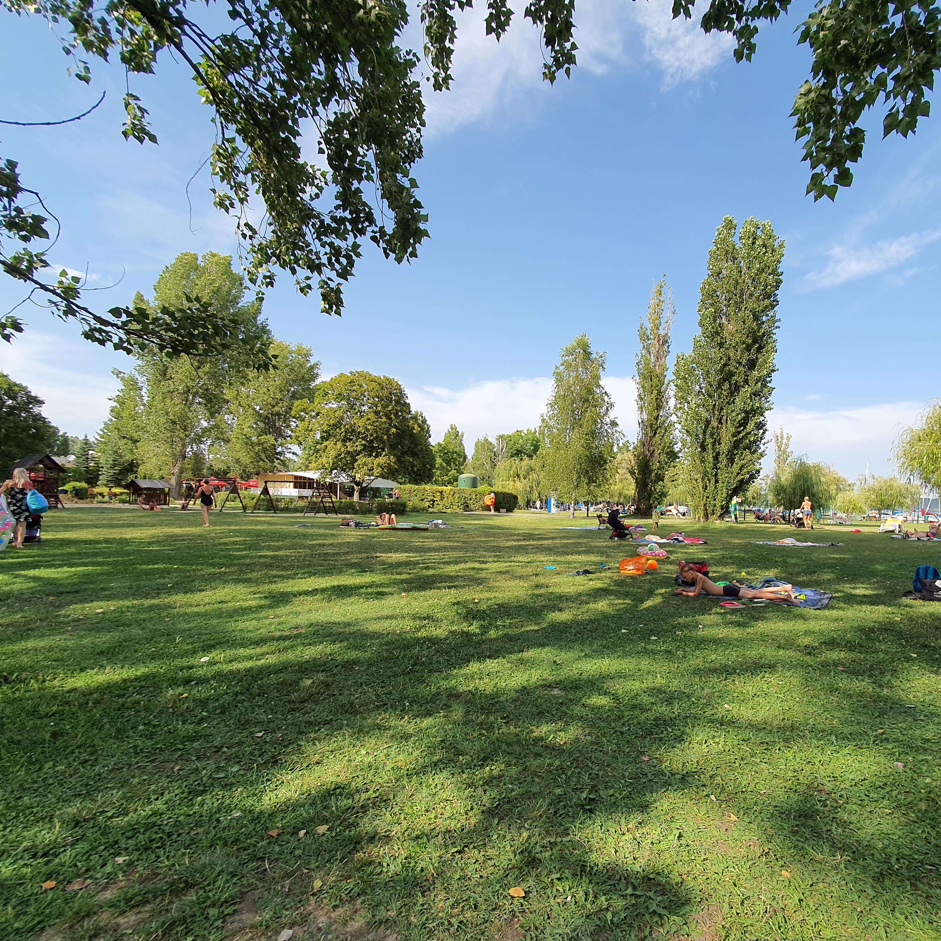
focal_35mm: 16
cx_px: 535
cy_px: 479
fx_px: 492
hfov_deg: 86.9
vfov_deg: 87.4
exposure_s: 1/574
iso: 50
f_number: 2.2
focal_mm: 1.8
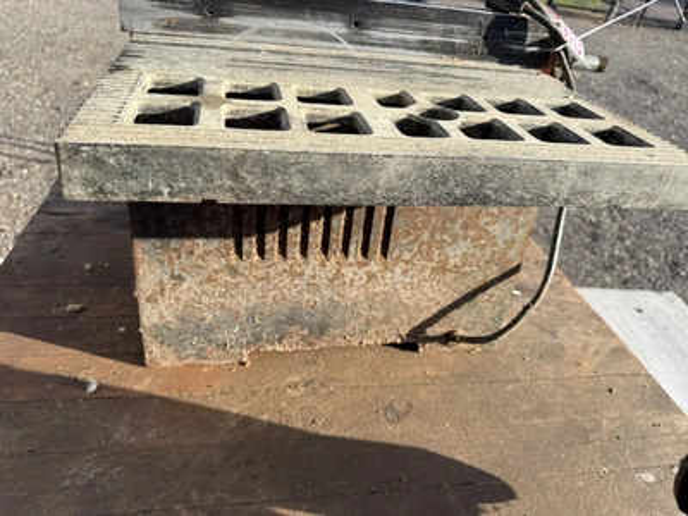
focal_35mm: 24
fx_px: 477
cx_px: 344
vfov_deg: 56.8
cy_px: 258
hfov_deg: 71.6
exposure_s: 1/1337
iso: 80
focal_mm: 6.76
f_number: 1.78
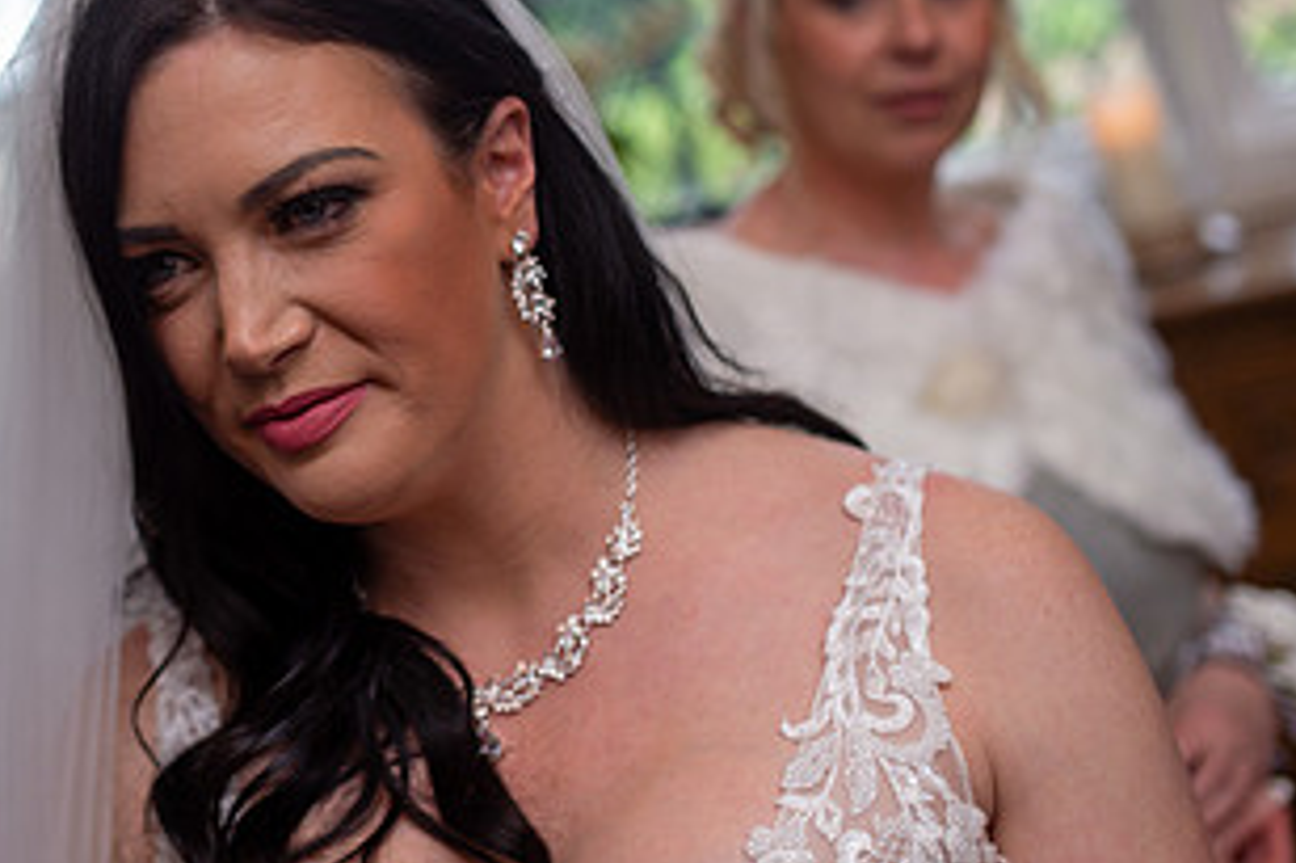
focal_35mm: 66
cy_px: 265
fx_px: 2375
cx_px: 274
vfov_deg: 20.5
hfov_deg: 29.9
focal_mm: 35
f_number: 2.5
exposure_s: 1/160
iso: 160
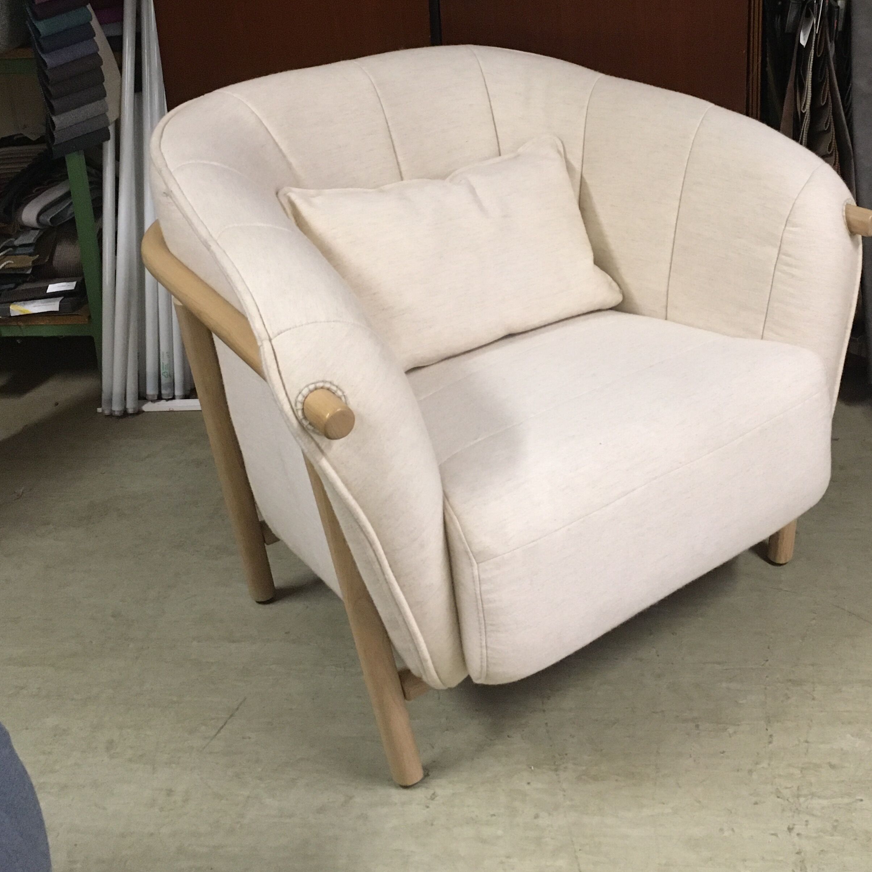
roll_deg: +2.8
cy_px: 243
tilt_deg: -20.9
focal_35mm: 43
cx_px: 513
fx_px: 1225
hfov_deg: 39.0
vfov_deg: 38.4
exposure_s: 1/25
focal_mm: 4.15
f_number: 2.2
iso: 200
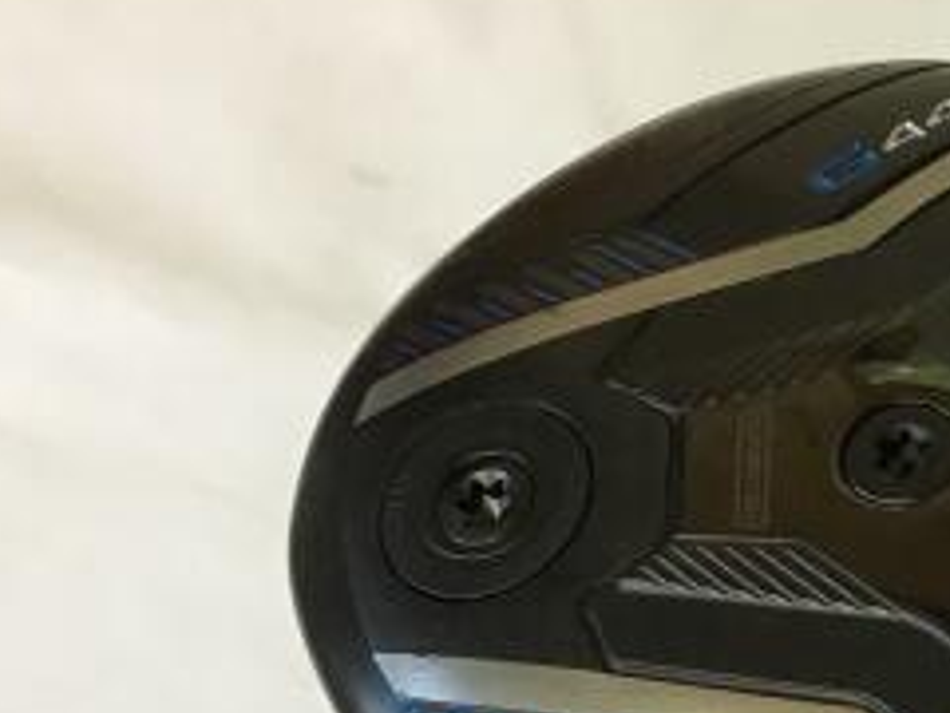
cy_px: 860
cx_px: 910
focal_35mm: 93
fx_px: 2552
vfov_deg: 15.3
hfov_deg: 20.5
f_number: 2.4
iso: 100
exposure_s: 1/33
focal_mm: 3.3
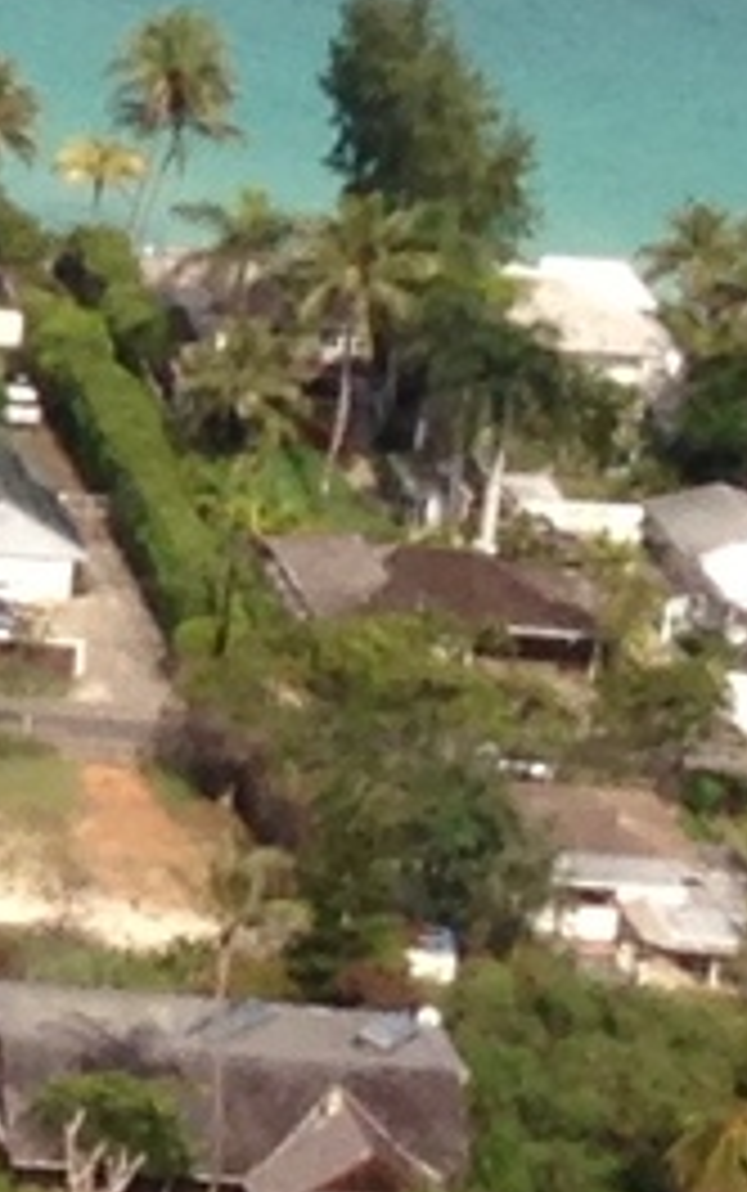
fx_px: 10732
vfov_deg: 6.3
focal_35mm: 330
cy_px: -277
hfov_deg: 3.8
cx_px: -2250
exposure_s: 1/1595
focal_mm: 4.13
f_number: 2.4
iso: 50
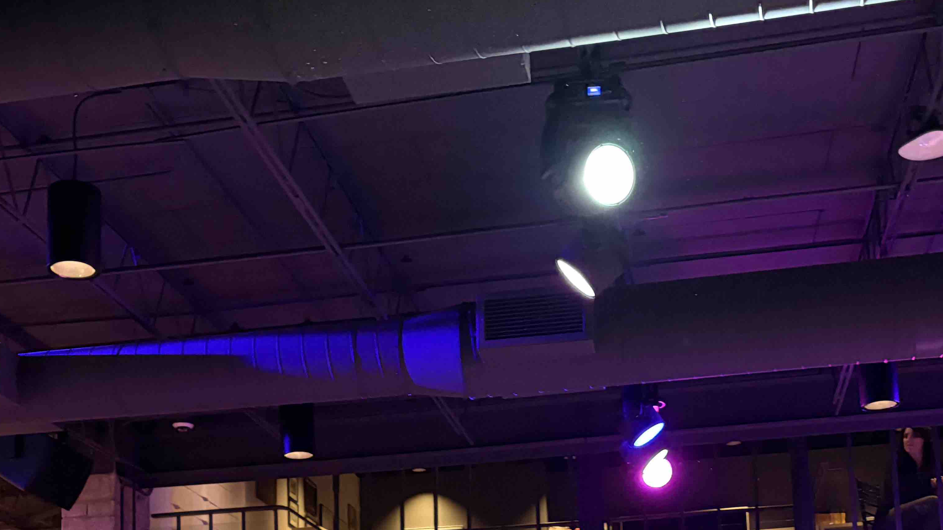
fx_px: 1325
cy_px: 614
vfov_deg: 21.2
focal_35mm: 53
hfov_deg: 39.1
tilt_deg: +7.8
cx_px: 434
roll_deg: +1.4
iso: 640
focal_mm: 5.96
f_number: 1.6
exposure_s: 1/35
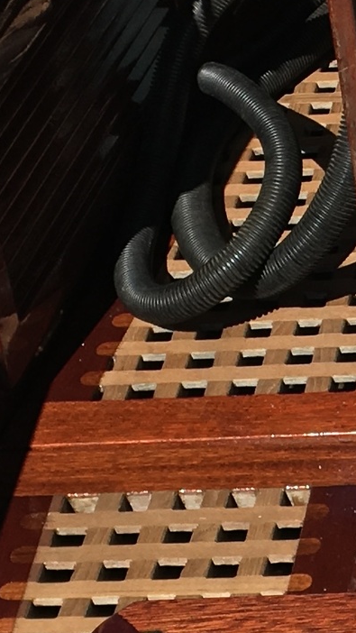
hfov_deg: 7.8
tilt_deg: -38.6
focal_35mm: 150
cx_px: 634
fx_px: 2517
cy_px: 278
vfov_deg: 14.3
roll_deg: +1.3
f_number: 2.2
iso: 25
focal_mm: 4.15
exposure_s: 1/2747
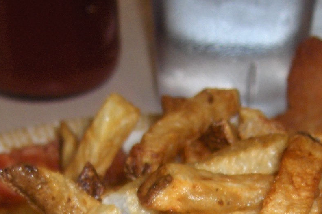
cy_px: 363
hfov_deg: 15.4
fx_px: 1190
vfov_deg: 9.9
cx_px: 170
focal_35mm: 133
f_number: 2.8
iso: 100
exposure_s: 1/60
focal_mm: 8
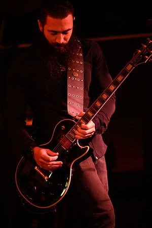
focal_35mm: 200
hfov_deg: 6.9
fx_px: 1267
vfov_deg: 10.3
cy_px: 114
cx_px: 76
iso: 6400
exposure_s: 1/250
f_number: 2.8
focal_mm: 200
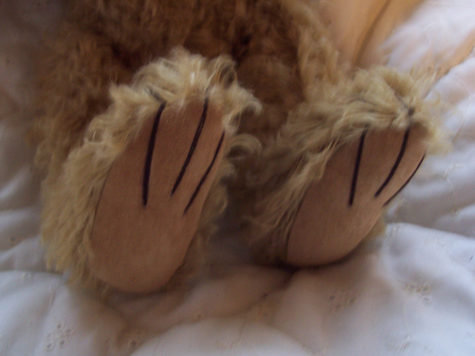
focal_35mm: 37
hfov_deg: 50.1
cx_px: 238
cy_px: 178
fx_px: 508
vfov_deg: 38.7
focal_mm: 5.6
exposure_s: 1/8
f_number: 2.8
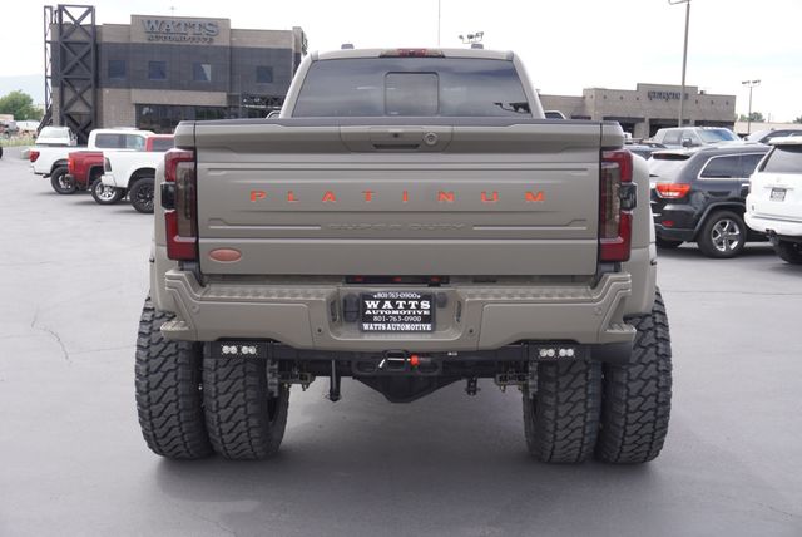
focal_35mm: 42
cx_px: 401
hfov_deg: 46.4
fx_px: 936
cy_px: 268
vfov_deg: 32.0
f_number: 7.1
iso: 100
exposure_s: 1/100
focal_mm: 28
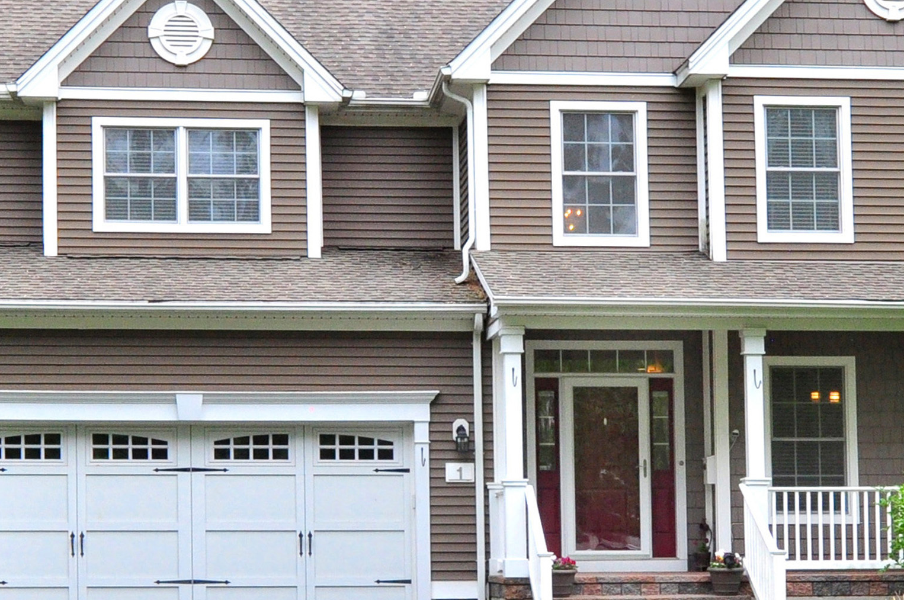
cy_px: 218
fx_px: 1429
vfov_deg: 23.6
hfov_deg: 34.9
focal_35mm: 57
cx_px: 572
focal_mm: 20
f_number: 8
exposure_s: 1/500
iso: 640
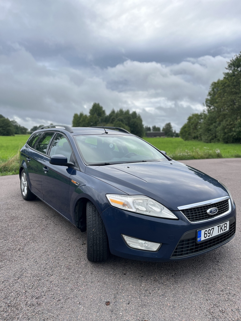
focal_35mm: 26
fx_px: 241
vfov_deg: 67.3
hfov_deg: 53.1
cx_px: 120
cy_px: 160
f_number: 1.6
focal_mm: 5.1
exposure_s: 1/393
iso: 50
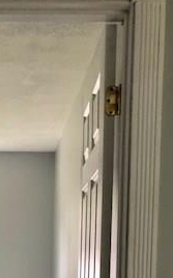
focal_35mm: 71
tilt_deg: -5.7
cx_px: 5
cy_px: 328
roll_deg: -0.1
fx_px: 537
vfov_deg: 26.1
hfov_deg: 17.9
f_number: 1.8
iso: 80
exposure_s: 1/15
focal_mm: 4
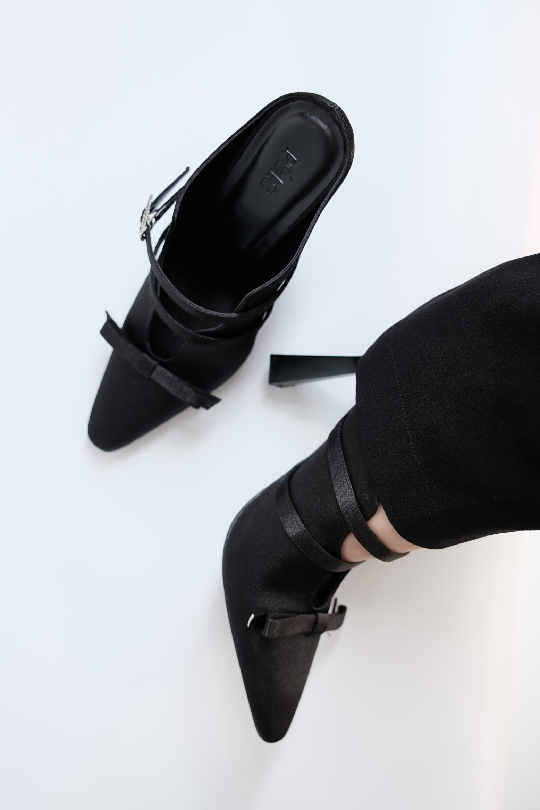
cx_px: 263
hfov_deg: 38.9
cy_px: 392
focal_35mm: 34
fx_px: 765
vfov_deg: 55.8
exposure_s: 1/100
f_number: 2.8
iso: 400
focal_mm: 20.4
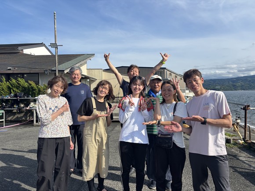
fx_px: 192
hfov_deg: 67.3
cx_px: 128
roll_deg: +1.8
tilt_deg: -0.9
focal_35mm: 26
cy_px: 96
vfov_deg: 53.1
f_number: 1.6
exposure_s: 1/3021
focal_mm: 5.96
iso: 50
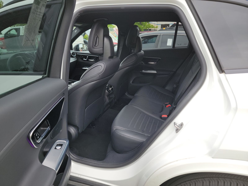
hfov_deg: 71.6
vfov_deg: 56.8
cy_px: 93
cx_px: 124
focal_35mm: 24
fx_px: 172
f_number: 1.8
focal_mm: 6.7
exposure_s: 1/119
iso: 58
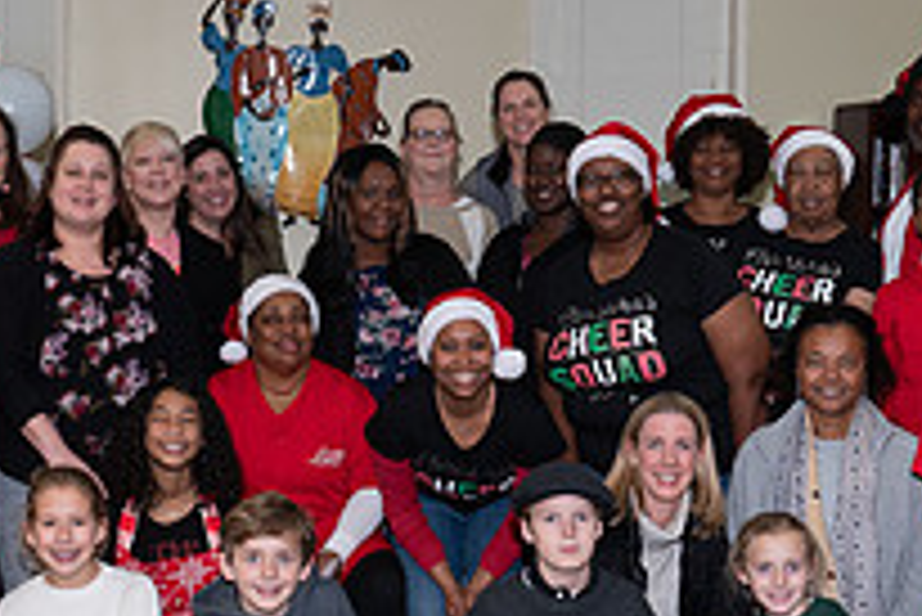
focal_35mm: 68
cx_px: 378
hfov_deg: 29.6
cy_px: 384
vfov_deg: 20.0
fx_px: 1743
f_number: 7.1
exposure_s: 1/80
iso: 400
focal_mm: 24
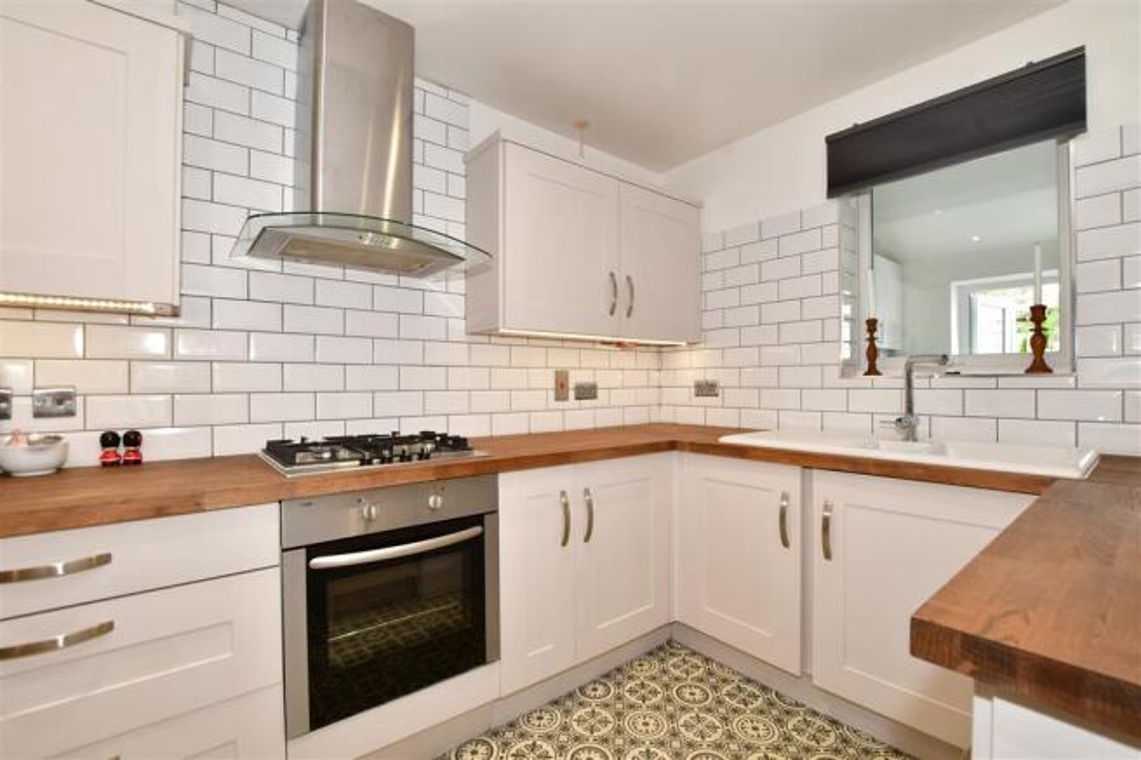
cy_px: 380
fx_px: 475
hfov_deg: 100.4
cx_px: 570
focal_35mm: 15
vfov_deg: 77.3
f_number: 8
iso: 200
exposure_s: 1/8
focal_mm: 10
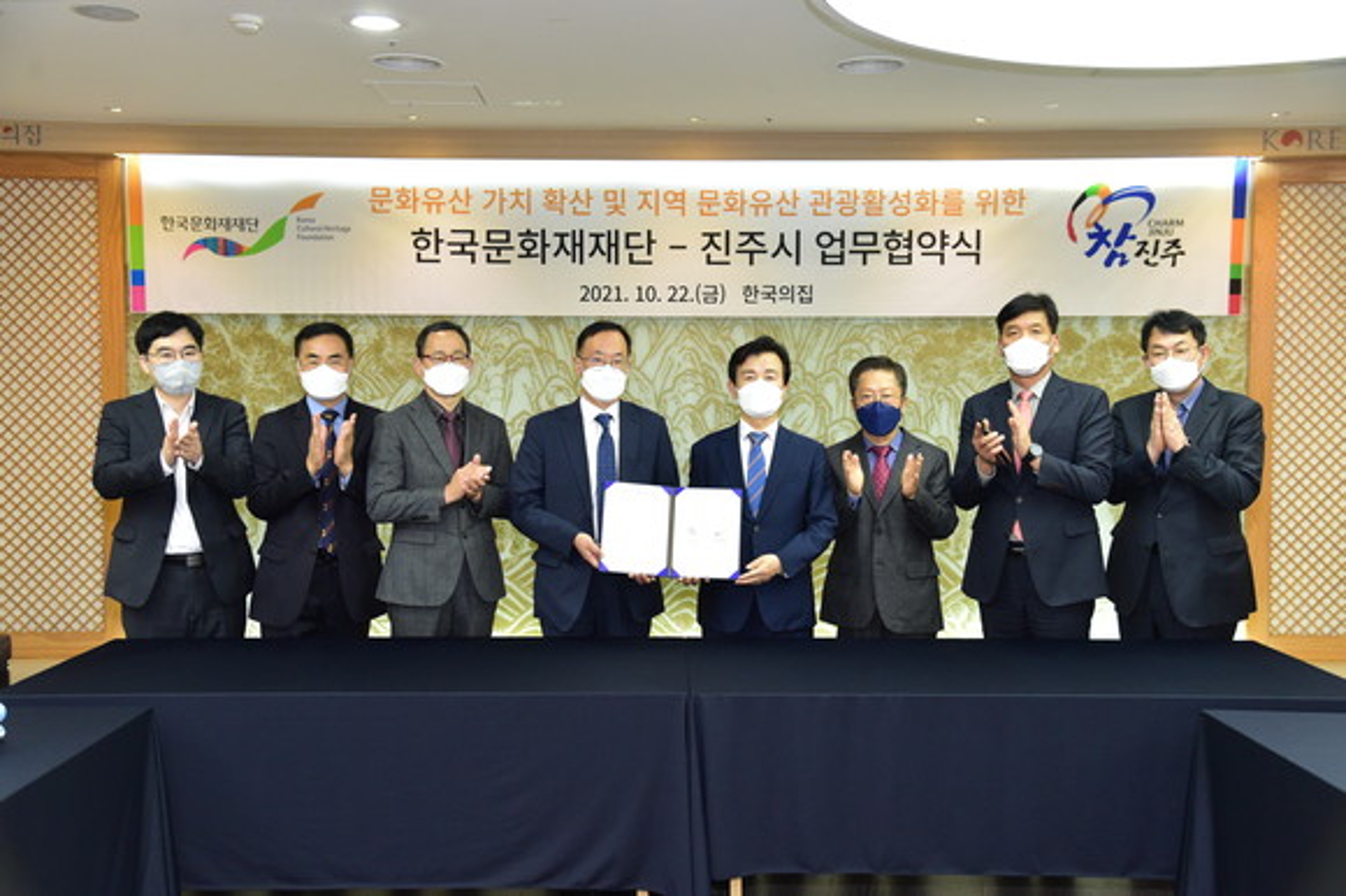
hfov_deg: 48.5
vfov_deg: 33.4
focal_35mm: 40
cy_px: 448
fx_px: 1495
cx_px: 673
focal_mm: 40
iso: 5000
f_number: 4.5
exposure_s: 1/250
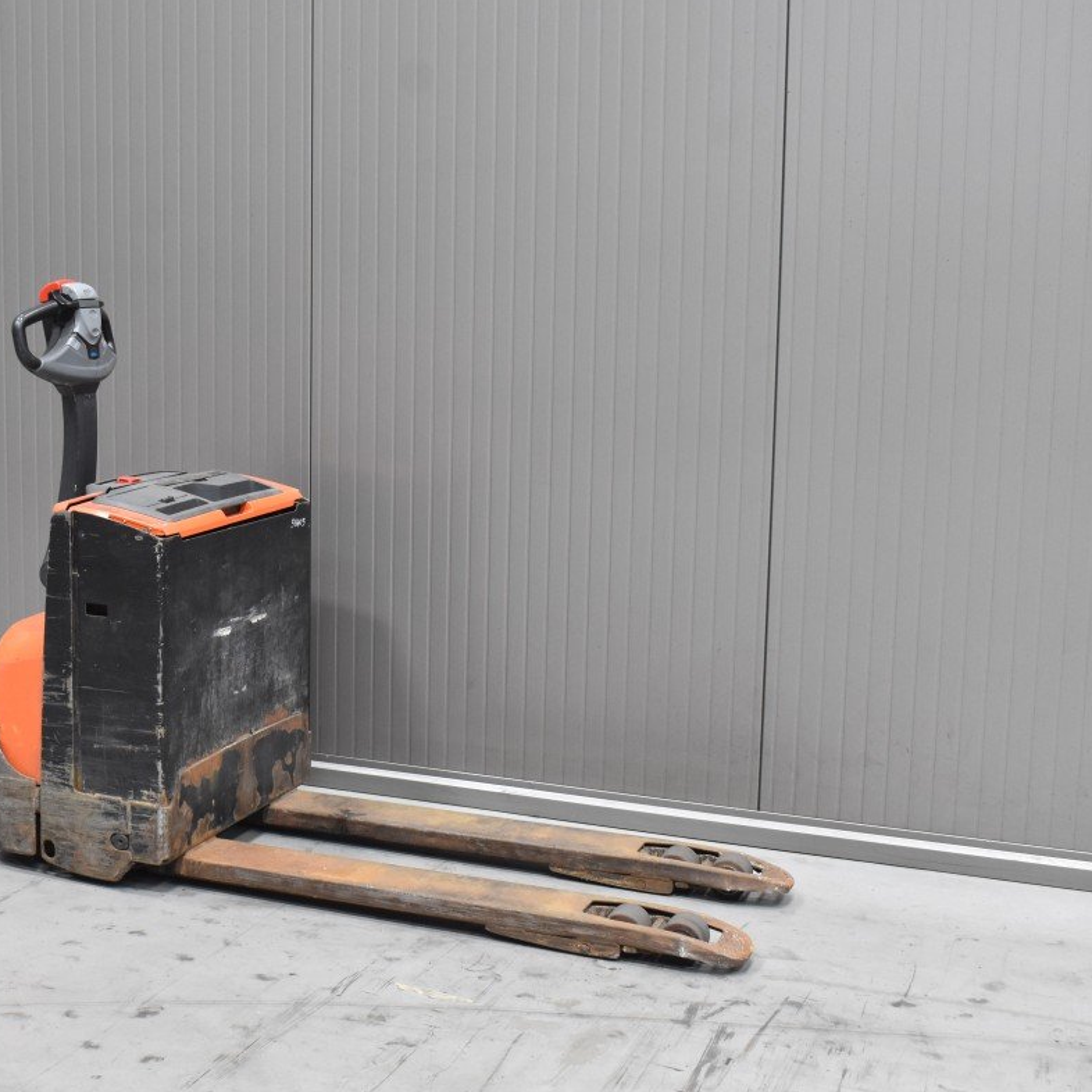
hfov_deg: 34.2
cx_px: 282
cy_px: 539
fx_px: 1736
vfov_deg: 34.9
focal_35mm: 49
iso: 1600
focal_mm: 25
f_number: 5.6
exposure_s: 1/25
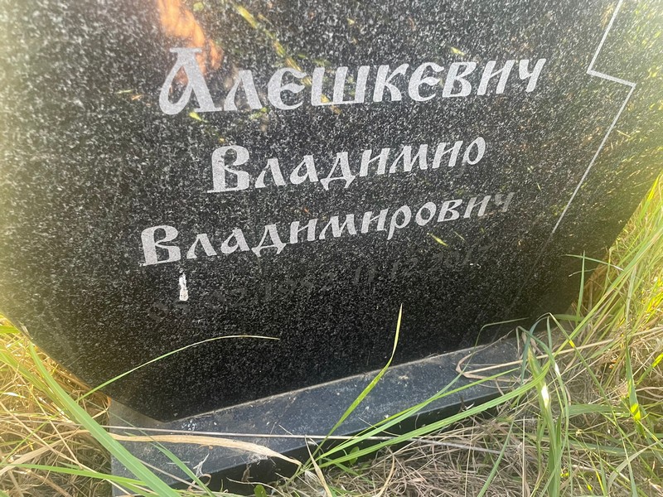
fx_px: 498
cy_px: 248
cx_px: 332
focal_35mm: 26
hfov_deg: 67.3
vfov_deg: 53.1
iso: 125
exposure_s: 1/98
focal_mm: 4.2
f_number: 1.6
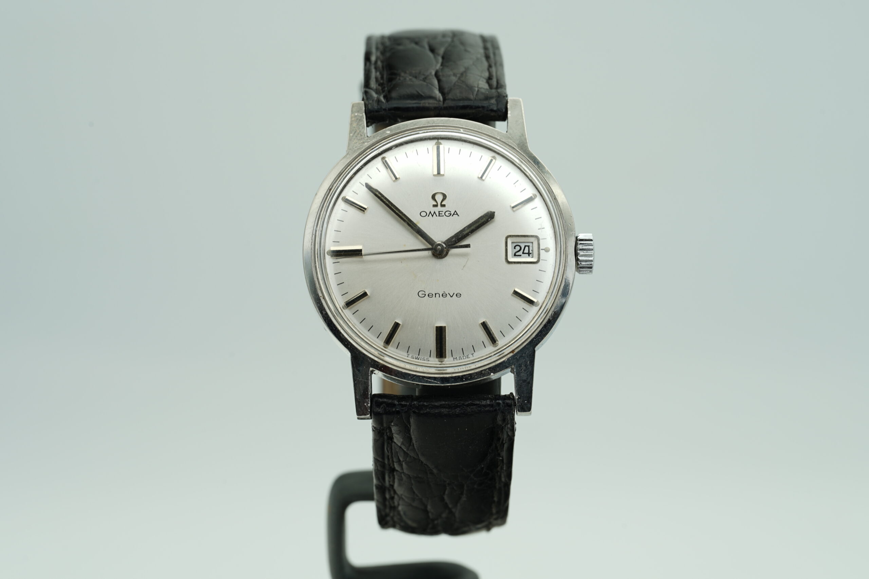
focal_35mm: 105
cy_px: 290
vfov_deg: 13.0
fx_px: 2535
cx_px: 434
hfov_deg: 19.5
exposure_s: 1/10
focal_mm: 105
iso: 80
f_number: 10
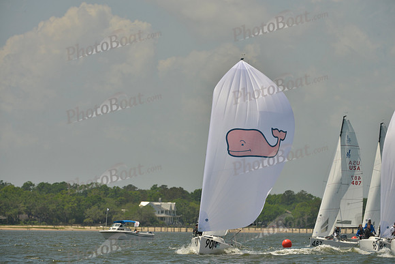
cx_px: 198
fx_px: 3183
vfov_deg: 4.7
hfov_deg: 7.1
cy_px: 132
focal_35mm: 290
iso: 280
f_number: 10
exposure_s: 1/1250
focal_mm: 290
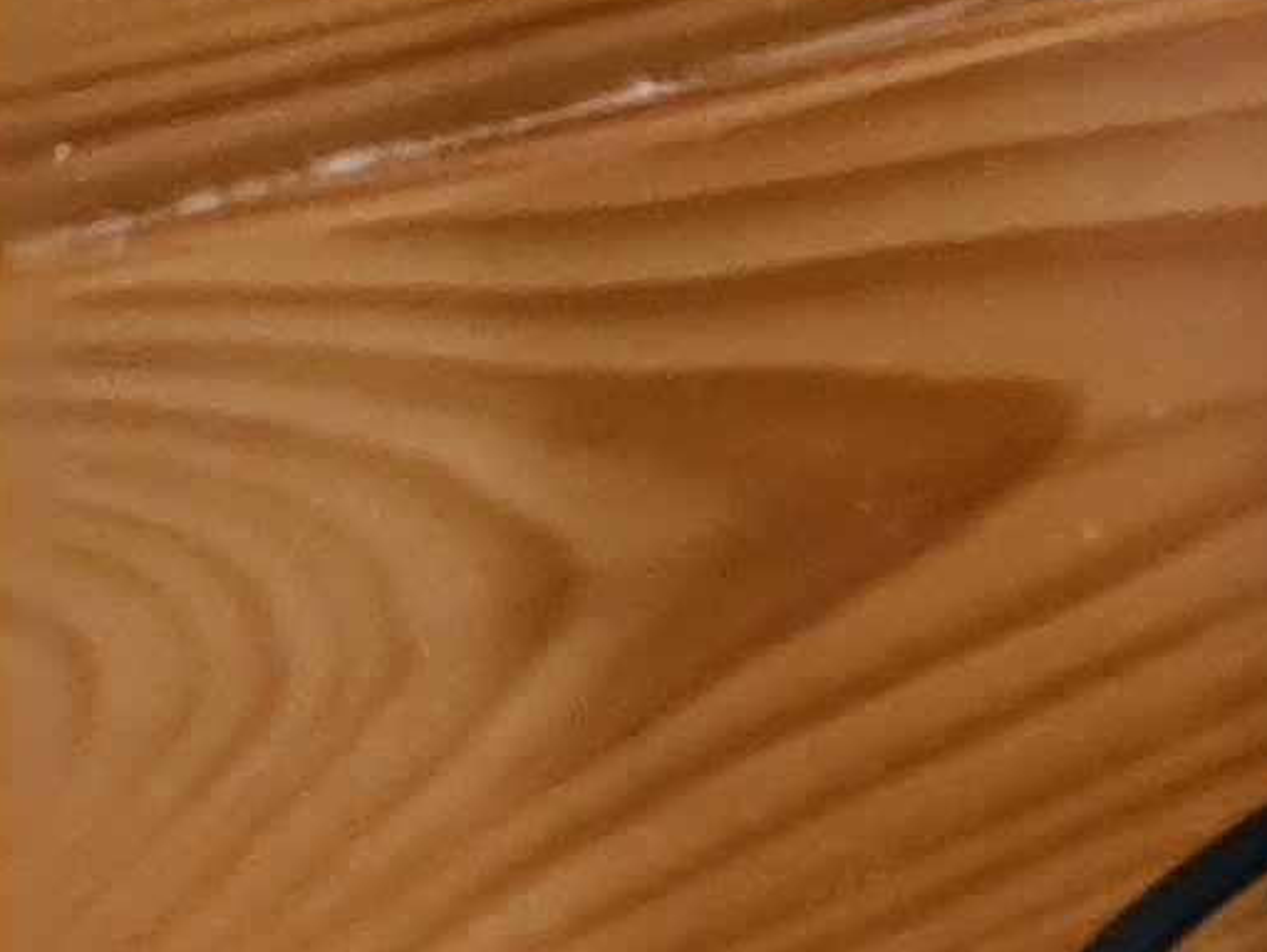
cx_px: 4991
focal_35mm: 205
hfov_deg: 7.2
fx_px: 7509
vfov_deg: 7.0
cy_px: -811
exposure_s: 1/50
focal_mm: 5.4
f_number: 1.8
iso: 320
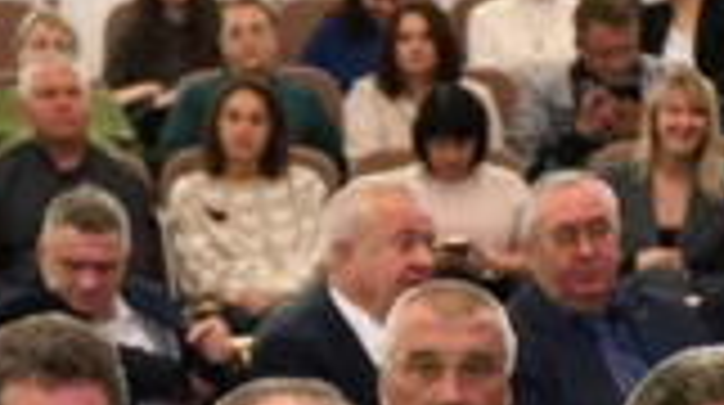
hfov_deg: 7.9
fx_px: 5252
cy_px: 583
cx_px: 252
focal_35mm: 274
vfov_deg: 4.4
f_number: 5
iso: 5000
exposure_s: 1/100
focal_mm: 70
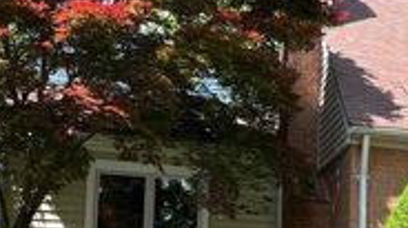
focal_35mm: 77
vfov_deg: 15.3
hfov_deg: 24.2
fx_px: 832
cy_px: 245
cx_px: 528
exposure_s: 1/1212
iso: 50
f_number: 1.6
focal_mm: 5.1
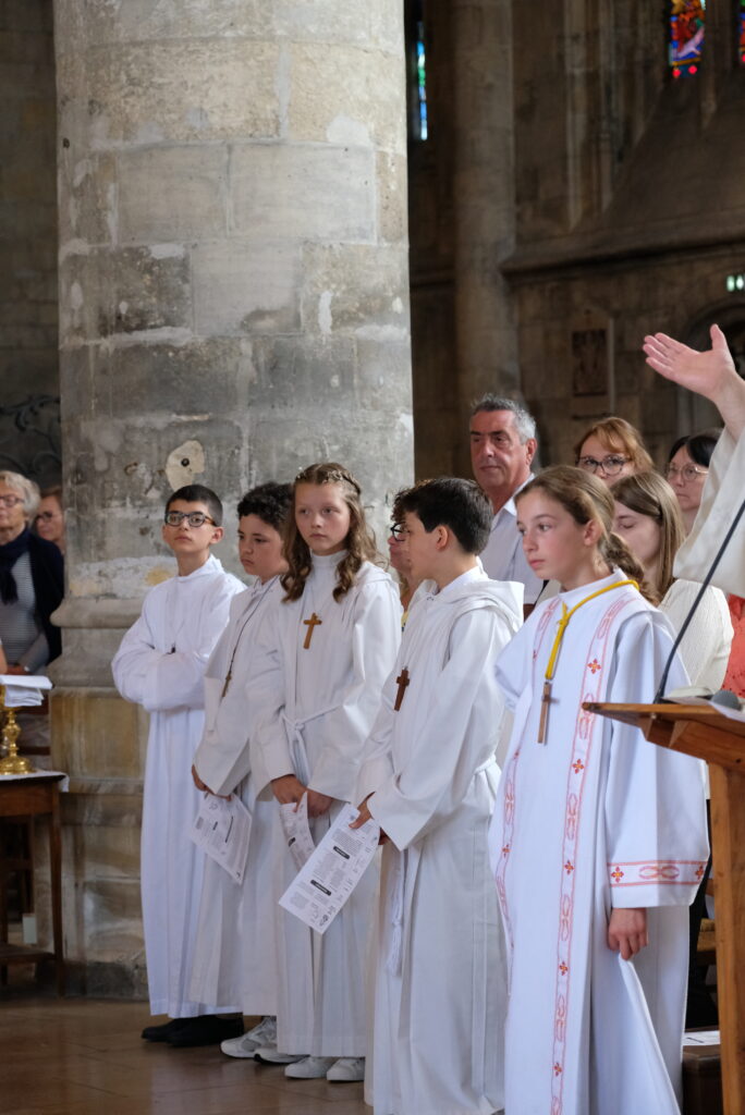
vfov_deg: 16.8
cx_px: 372
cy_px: 558
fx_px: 3782
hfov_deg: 11.3
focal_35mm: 122
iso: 2500
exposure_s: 1/160
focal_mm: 81.3
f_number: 4.5
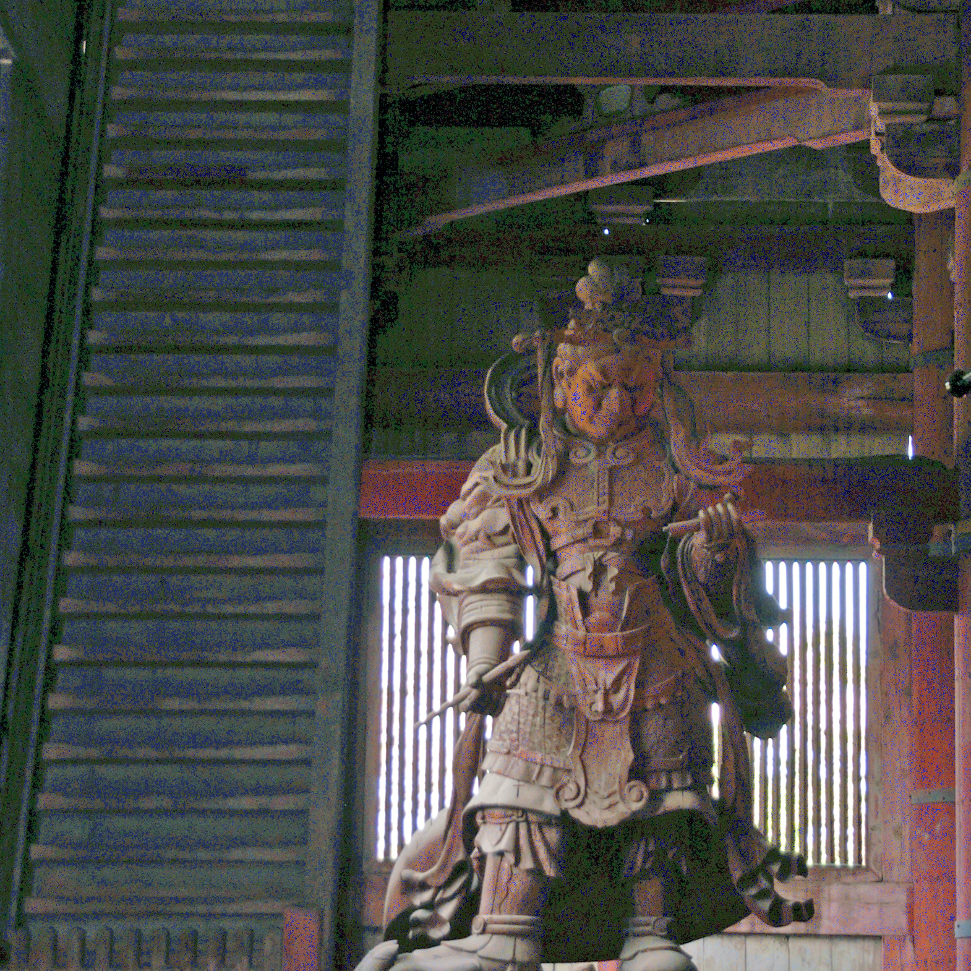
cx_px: 570
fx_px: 3872
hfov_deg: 14.3
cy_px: 528
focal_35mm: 122
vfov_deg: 14.3
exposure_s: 1/60
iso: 200
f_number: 5
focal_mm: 50
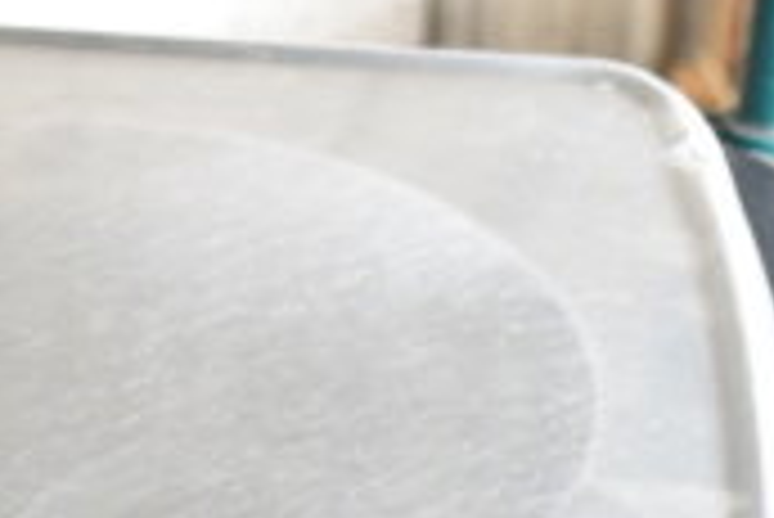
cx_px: 72
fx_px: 3545
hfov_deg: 12.4
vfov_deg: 8.2
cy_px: 795
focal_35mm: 165
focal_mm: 31
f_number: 4.2
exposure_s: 1/50
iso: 560
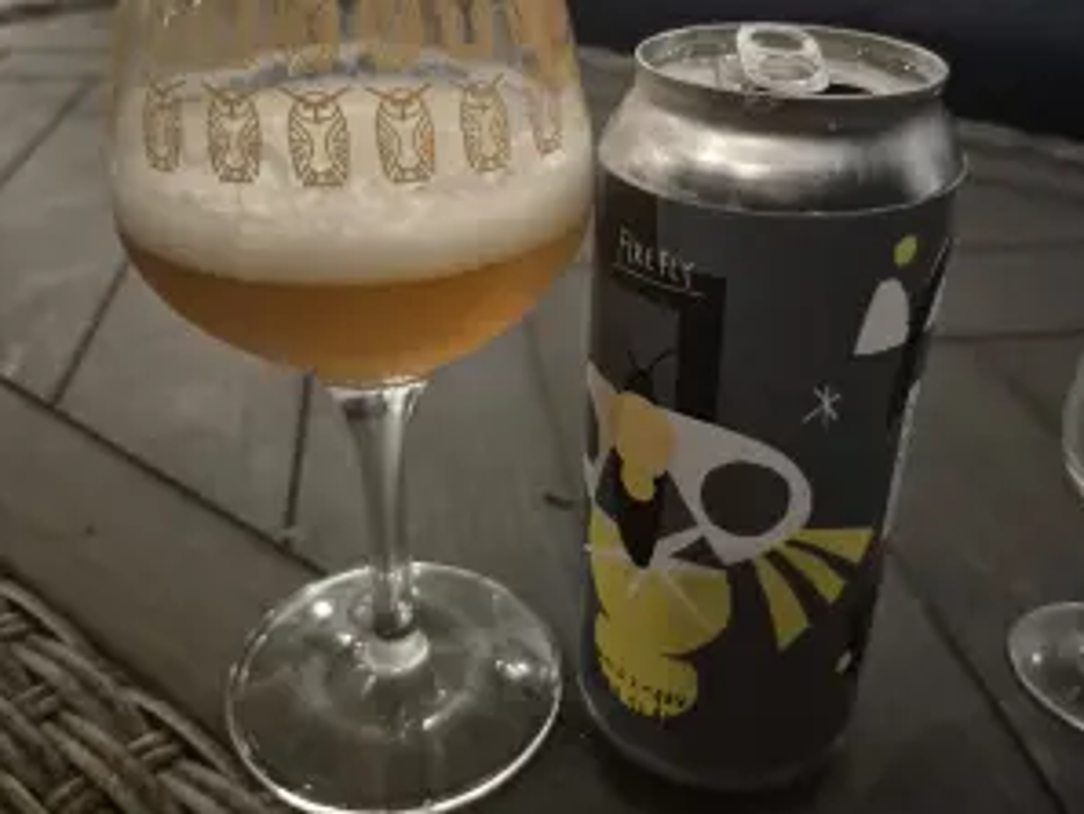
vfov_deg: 45.3
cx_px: 544
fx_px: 971
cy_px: 336
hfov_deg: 58.3
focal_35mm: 31
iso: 1250
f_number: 1.8
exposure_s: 1/20
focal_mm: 5.4
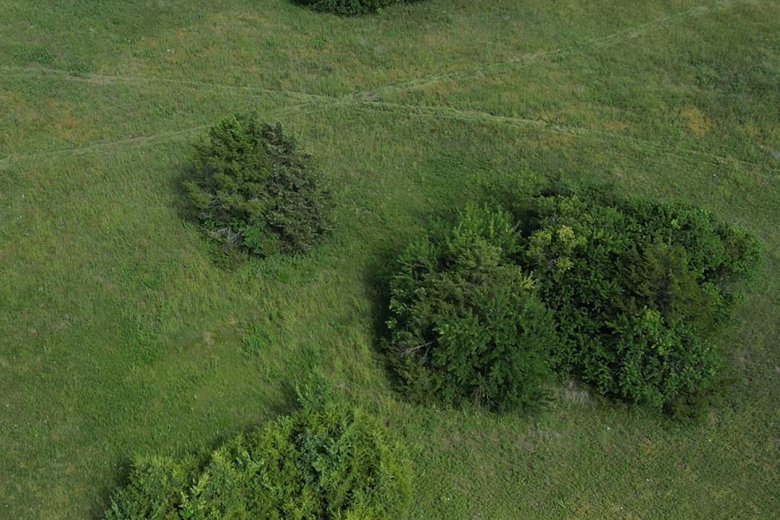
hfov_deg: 37.2
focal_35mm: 52
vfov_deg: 25.8
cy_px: 167
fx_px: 1126
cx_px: 192
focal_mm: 6.72
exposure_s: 1/1000
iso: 110
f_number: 1.7
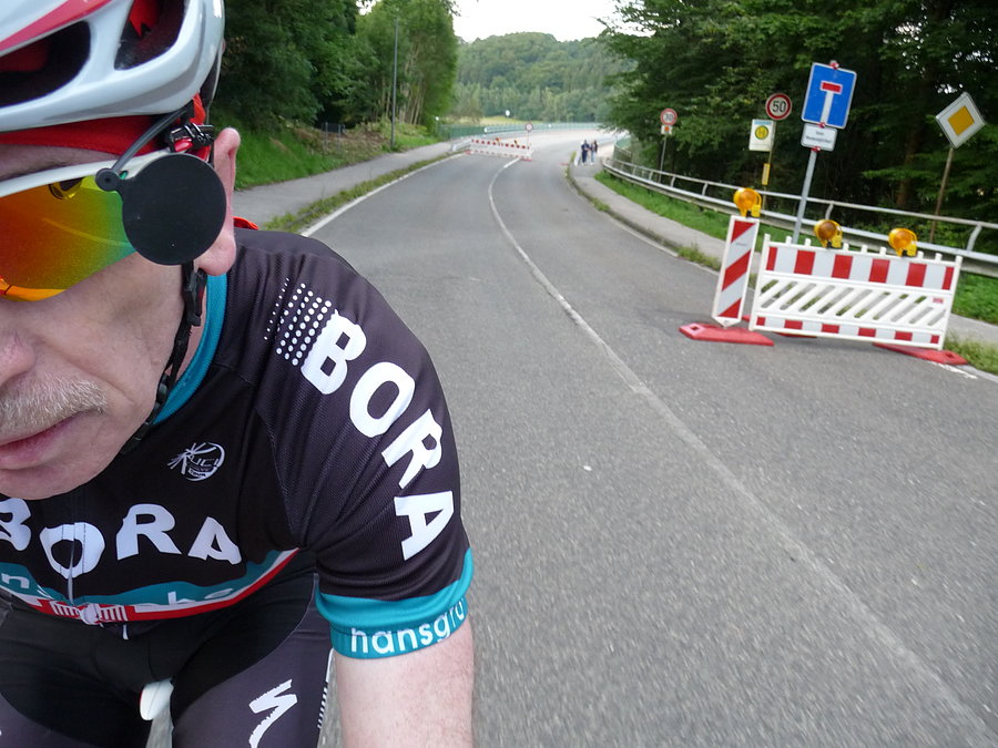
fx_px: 807
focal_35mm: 28
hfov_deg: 63.4
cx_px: 499
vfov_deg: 49.7
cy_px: 374
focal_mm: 4.7
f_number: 3.3
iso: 200
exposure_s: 1/160
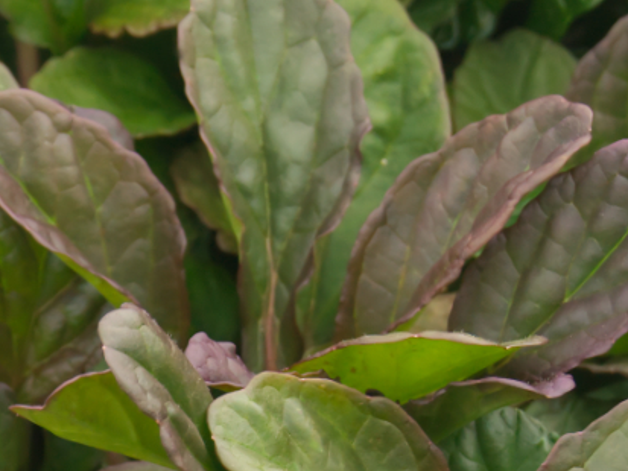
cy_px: 564
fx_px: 4181
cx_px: -167
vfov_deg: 6.4
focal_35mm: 230
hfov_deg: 8.5
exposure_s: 1/500
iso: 2000
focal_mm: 55
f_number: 9
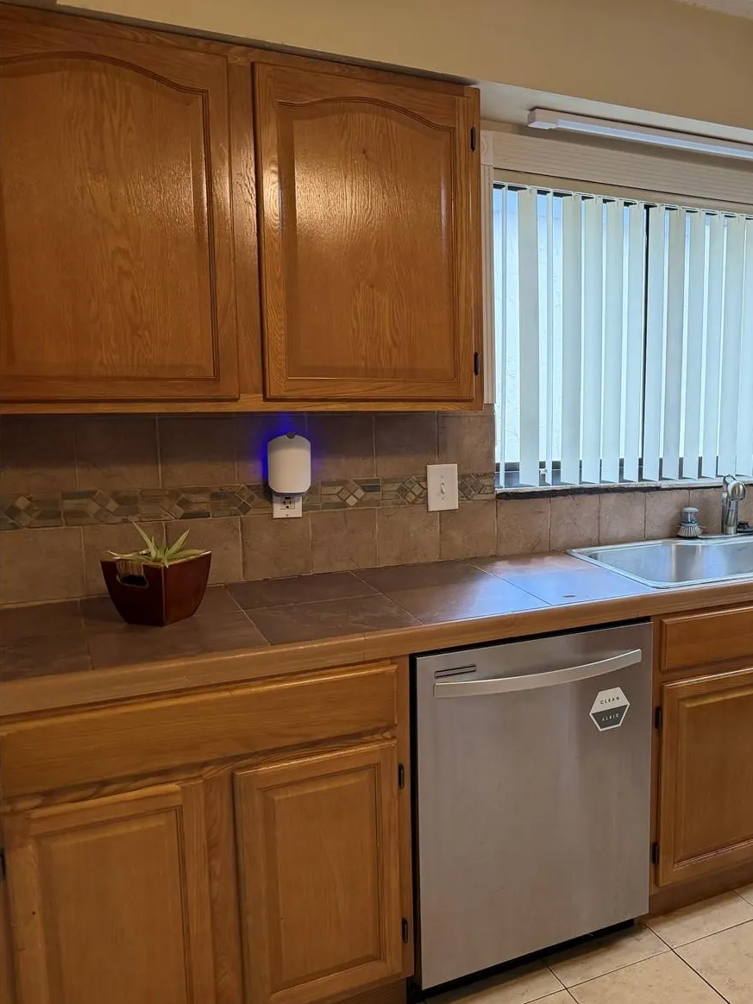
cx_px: 688
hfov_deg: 39.6
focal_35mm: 33
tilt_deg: -8.3
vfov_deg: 55.4
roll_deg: -2.2
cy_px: 501
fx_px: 957
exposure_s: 1/143
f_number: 1.78
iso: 200
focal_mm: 6.76
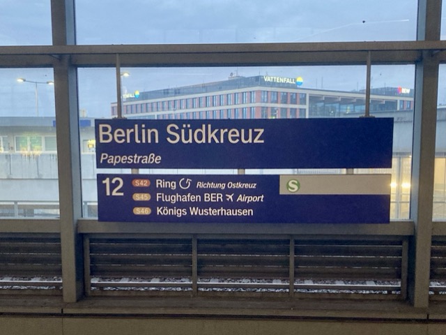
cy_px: 168
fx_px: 361
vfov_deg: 49.7
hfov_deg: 63.4
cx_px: 223
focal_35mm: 28
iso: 400
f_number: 1.8
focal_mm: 3.99
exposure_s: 1/25
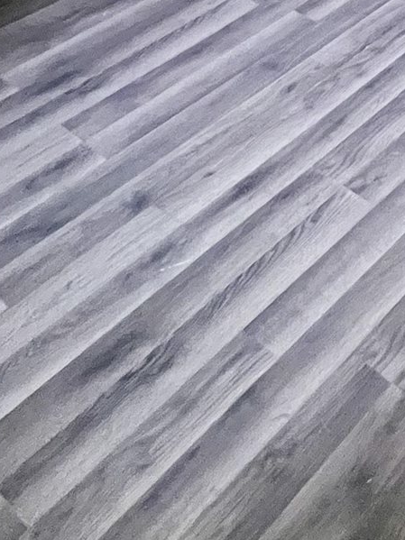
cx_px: 669
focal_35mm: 50
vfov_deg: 27.5
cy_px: -252
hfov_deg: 21.9
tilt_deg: -20.4
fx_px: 780
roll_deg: +0.9
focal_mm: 1.57
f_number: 1.8
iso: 1000
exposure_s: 1/60
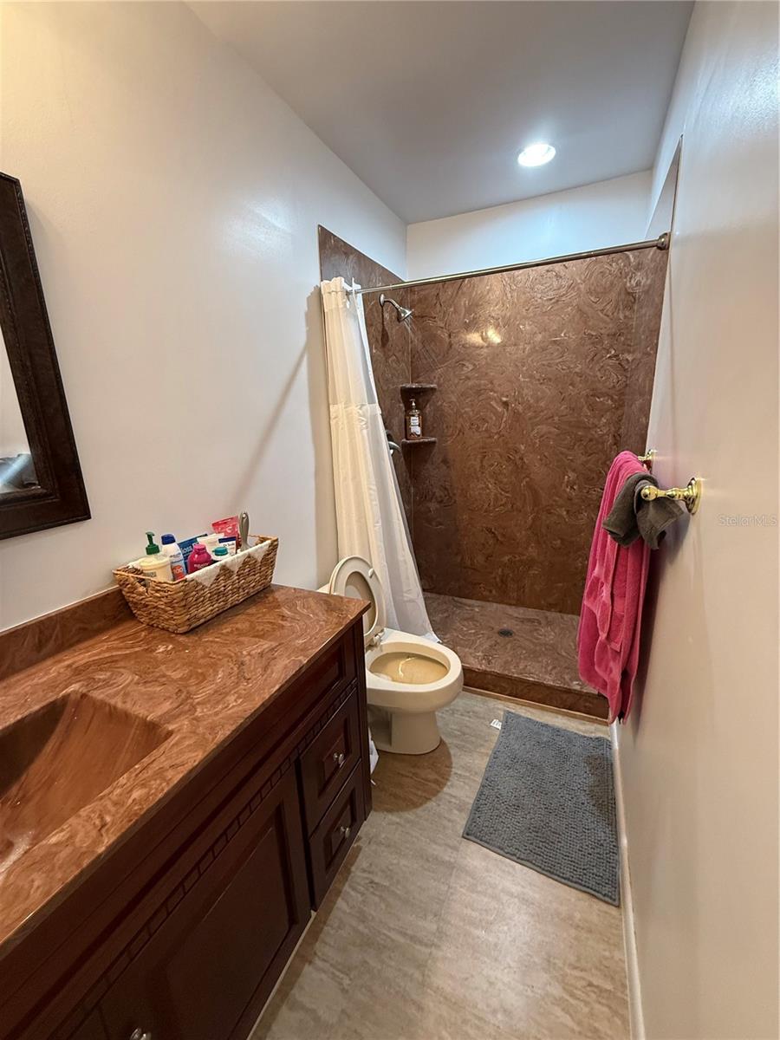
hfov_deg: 85.7
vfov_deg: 102.1
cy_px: 520
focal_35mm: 14
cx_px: 390
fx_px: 421
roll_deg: +1.8
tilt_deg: -14.3
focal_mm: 2.22
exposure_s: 1/60
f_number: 2.2
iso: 400
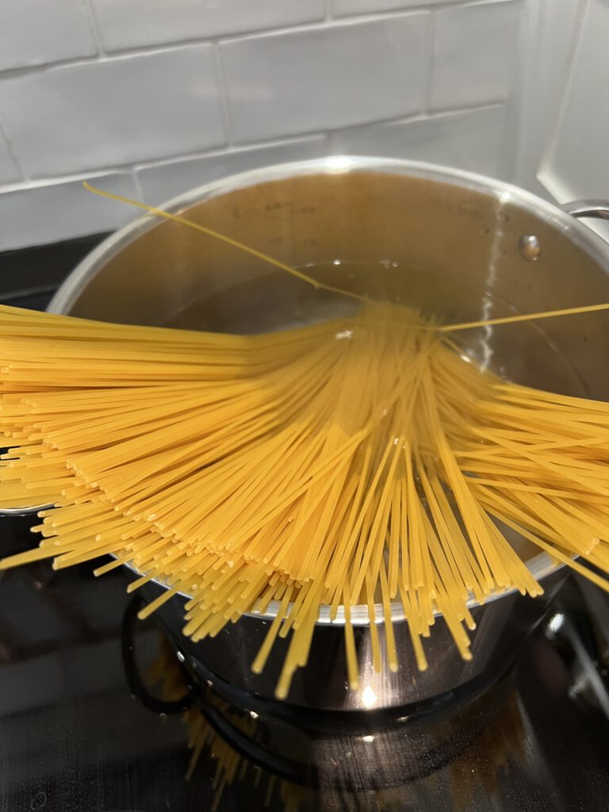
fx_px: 610
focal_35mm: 26
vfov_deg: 67.3
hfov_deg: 53.1
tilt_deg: -50.5
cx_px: 304
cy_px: 406
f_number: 1.5
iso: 125
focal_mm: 5.7
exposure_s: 1/50
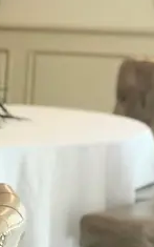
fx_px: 1510
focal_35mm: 225
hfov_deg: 5.4
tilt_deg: -10.4
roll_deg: +0.1
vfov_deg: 9.3
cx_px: -328
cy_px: 235
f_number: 2.4
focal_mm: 6
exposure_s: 1/33
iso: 100
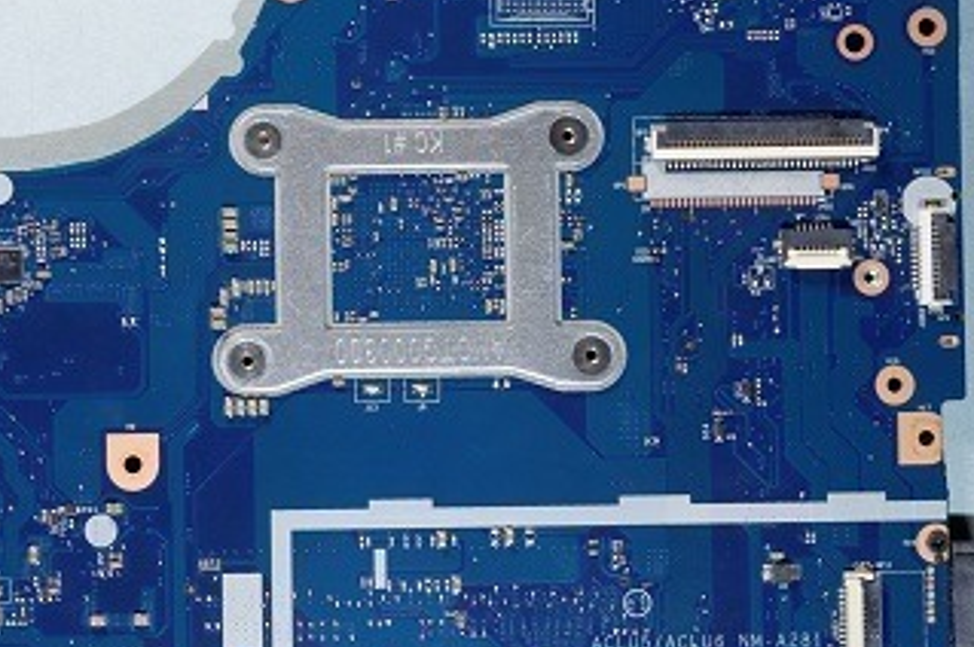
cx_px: 287
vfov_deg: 15.4
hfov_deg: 22.9
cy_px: 232
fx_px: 2383
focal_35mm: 88
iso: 100
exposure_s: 1/5
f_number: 8
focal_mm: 25
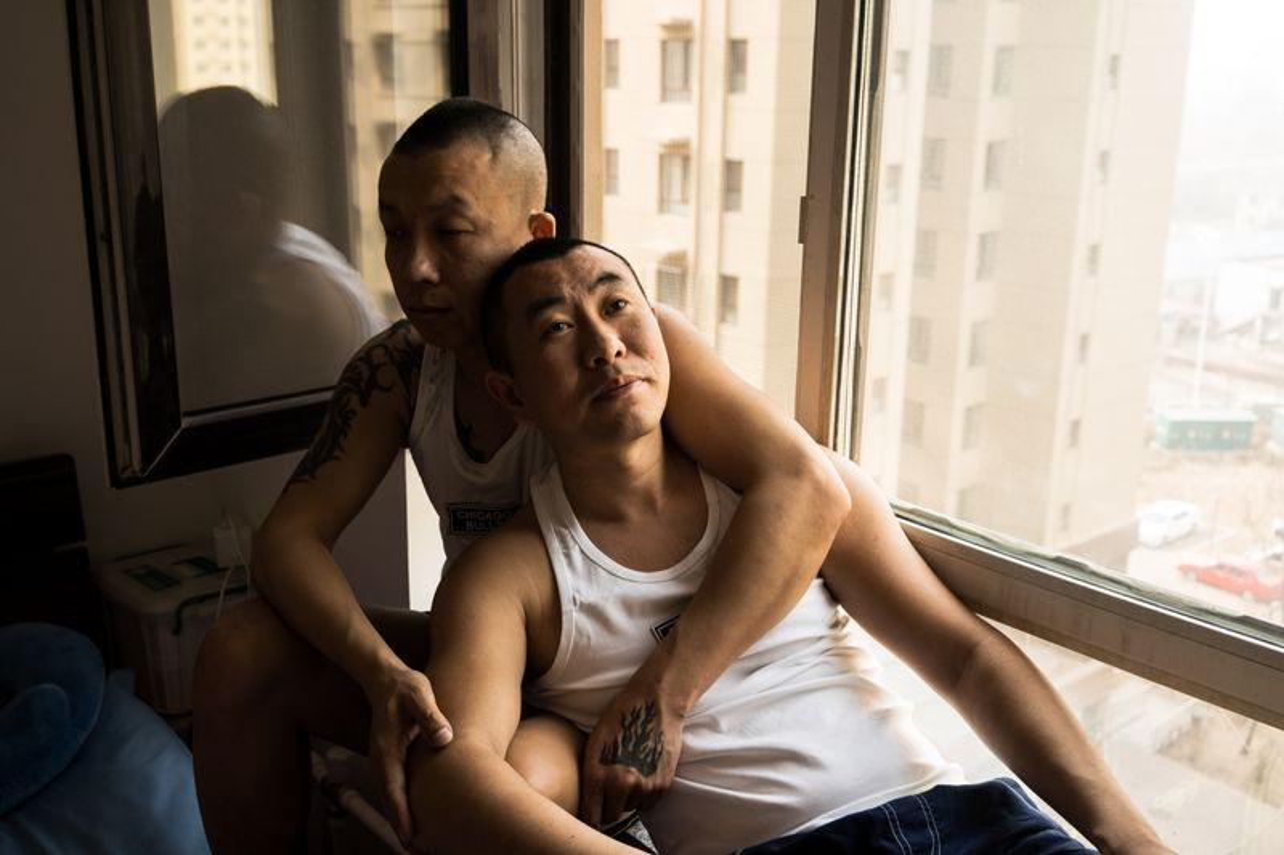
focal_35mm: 35
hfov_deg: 54.4
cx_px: 642
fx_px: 1248
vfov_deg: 37.8
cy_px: 428
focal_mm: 35
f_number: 5.6
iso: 500
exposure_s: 1/125
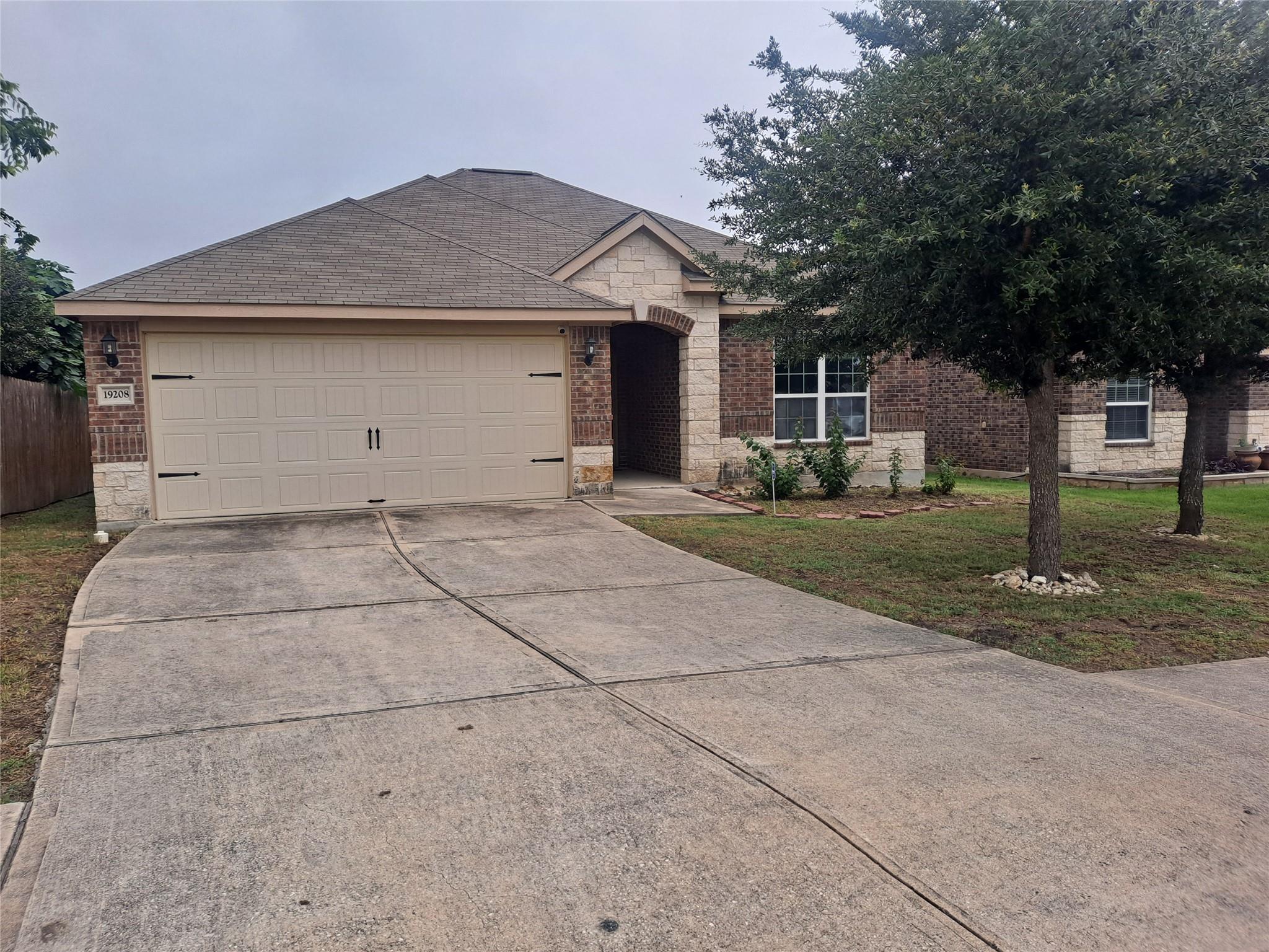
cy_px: 476
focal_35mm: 25
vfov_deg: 54.9
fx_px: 916
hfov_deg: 69.4
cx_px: 634
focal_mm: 4.6
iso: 32
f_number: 2
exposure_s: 1/360
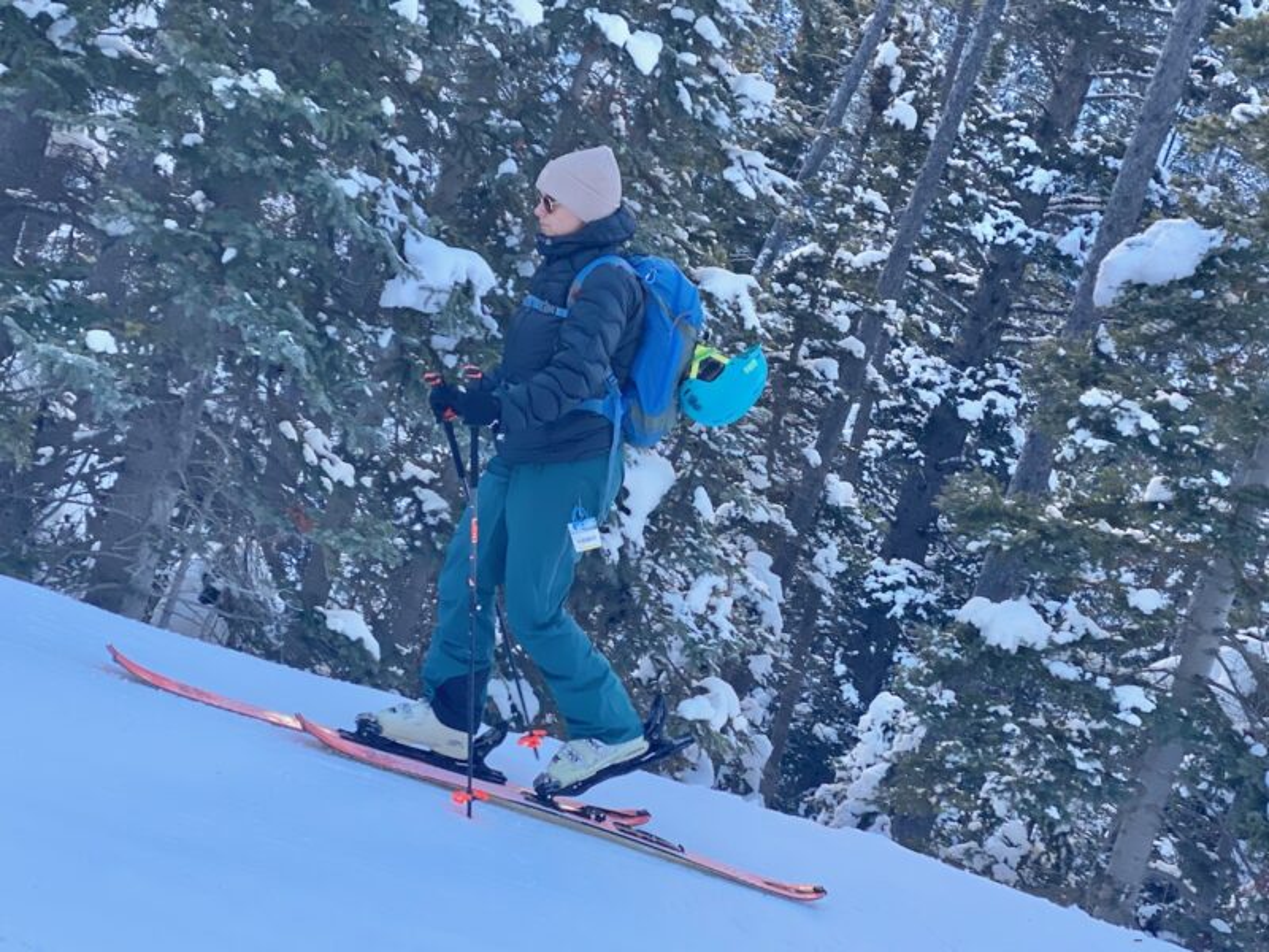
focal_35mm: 52
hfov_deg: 36.8
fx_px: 1906
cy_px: 476
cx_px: 634
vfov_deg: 28.0
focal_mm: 6
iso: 20
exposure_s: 1/159
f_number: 2
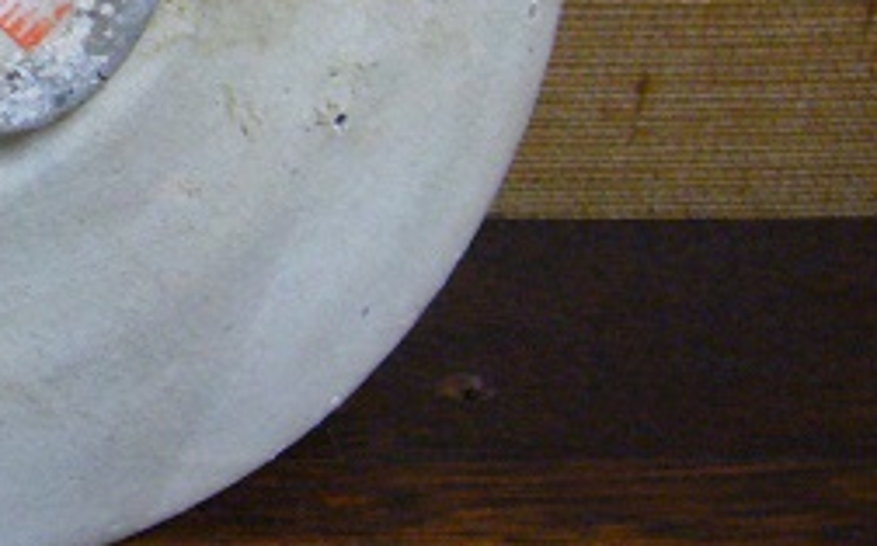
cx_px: -181
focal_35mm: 118
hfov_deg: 16.9
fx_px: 2818
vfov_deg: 10.9
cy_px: -45
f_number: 2.8
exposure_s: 1/8
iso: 200
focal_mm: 5.8
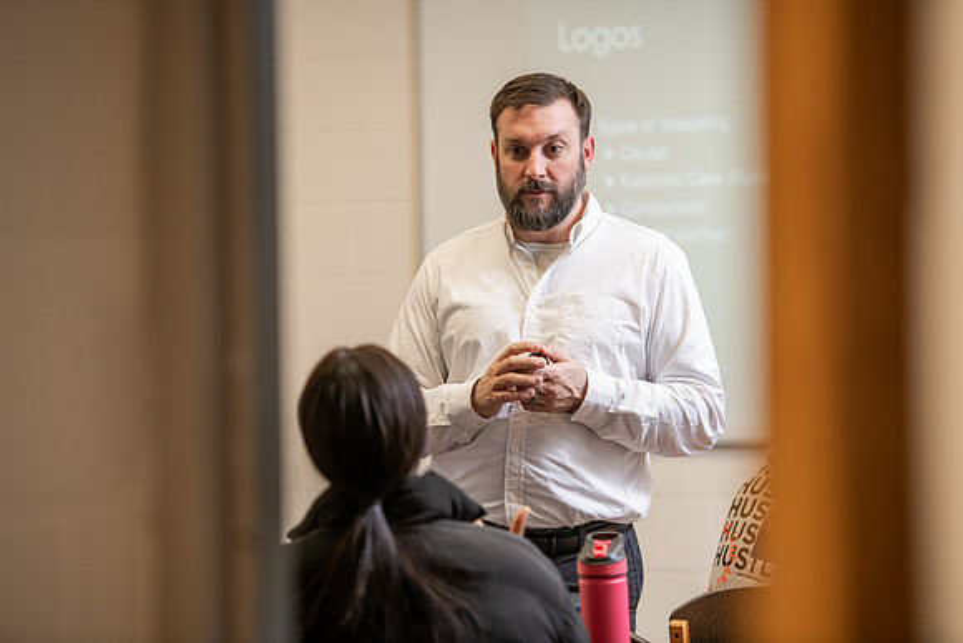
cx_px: 482
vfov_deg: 9.8
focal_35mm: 140
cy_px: 322
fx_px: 3746
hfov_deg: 14.7
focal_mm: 140
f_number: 3.2
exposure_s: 1/200
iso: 640
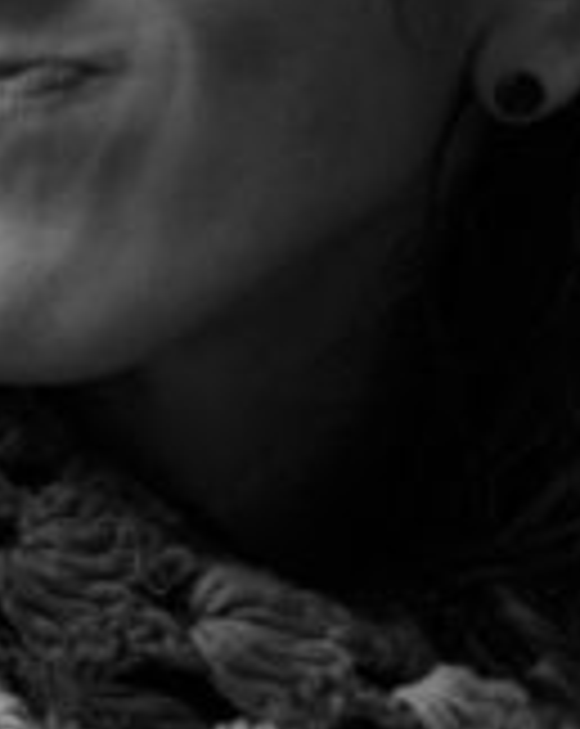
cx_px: 63
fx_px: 3932
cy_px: 356
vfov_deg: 10.6
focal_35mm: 183
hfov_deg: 8.4
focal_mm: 35
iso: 1600
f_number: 4.5
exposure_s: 1/60
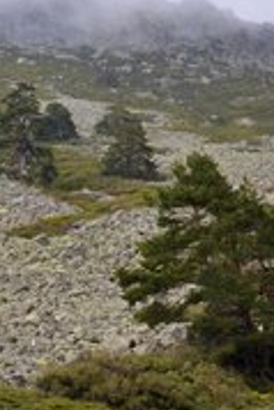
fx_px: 1379
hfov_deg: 11.2
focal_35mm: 121
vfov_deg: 16.8
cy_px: 336
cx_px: -37
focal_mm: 18
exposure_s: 1/250
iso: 640
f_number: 13
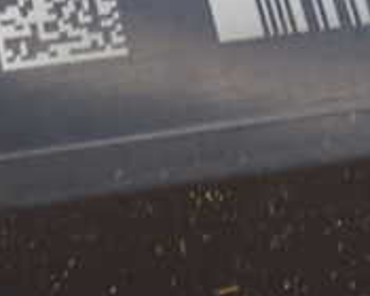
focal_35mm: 167
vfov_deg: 9.1
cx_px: 144
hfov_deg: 11.5
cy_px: -51
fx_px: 1829
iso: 800
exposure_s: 1/13
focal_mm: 9.01
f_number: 3.2
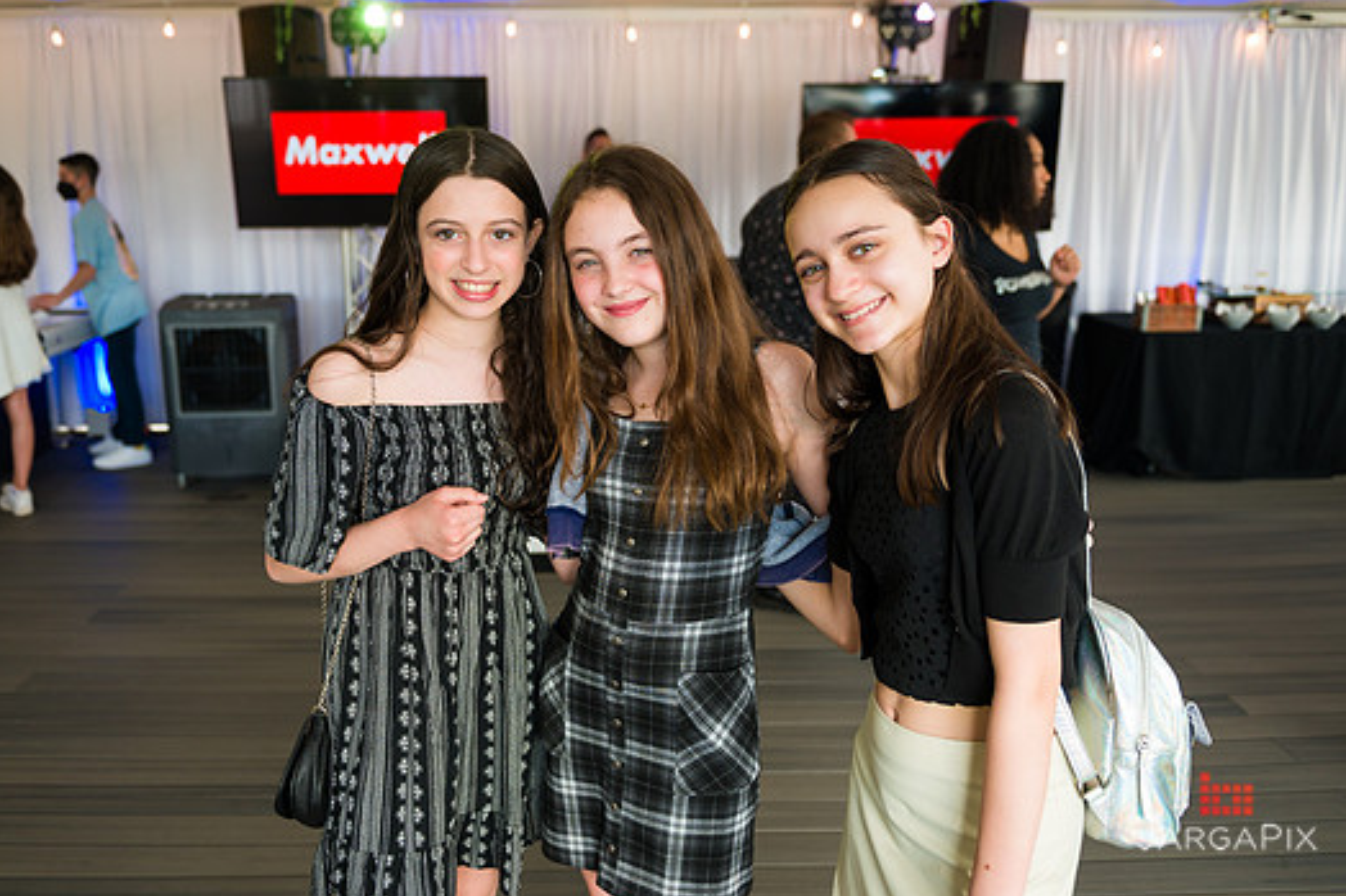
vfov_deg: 42.3
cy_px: 411
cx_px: 637
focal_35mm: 31
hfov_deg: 60.3
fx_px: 1159
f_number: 3.2
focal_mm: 28
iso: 400
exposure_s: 1/200
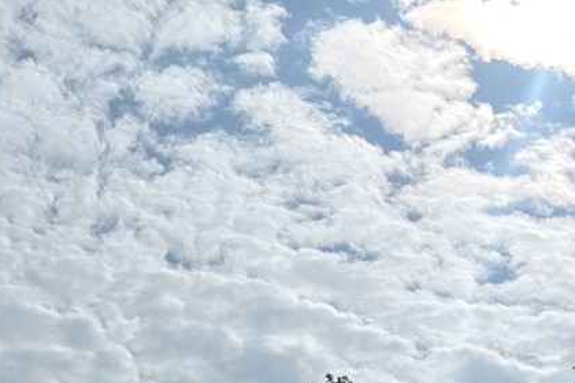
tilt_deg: +37.1
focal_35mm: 119
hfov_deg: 17.2
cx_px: 214
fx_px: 1901
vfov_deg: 11.3
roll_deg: +0.3
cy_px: -92
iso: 64
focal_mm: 6.86
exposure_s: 1/41667
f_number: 1.78
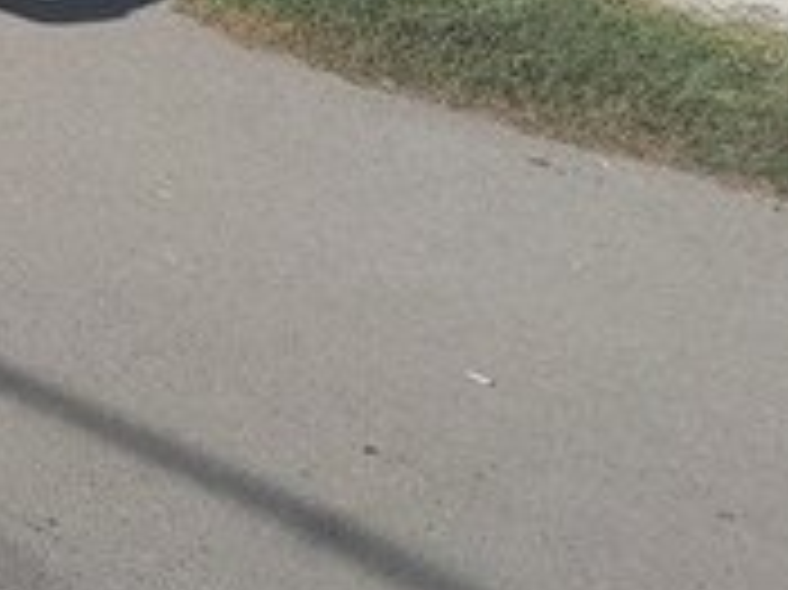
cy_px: -403
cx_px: -684
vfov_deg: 13.3
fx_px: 2320
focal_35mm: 102
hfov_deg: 16.0
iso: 40
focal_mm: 3.6
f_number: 1.9
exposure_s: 1/1524
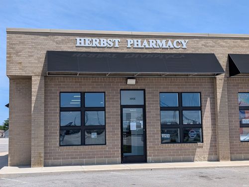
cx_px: 124
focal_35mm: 49
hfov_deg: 38.9
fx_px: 353
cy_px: 94
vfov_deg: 29.7
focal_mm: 6.9
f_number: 1.68
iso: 22
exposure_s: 1/1346
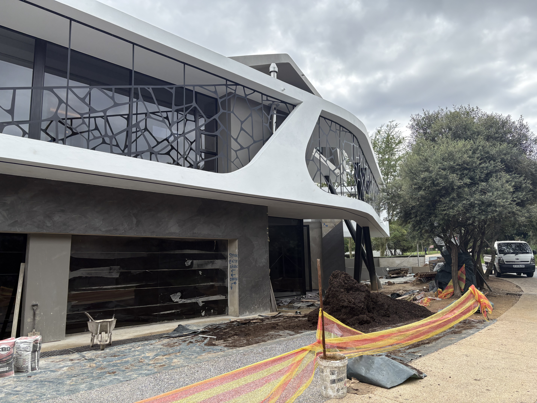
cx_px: 268
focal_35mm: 26
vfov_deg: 53.1
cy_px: 202
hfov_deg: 67.3
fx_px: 403
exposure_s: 1/1311
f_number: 1.6
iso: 50
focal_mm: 5.96
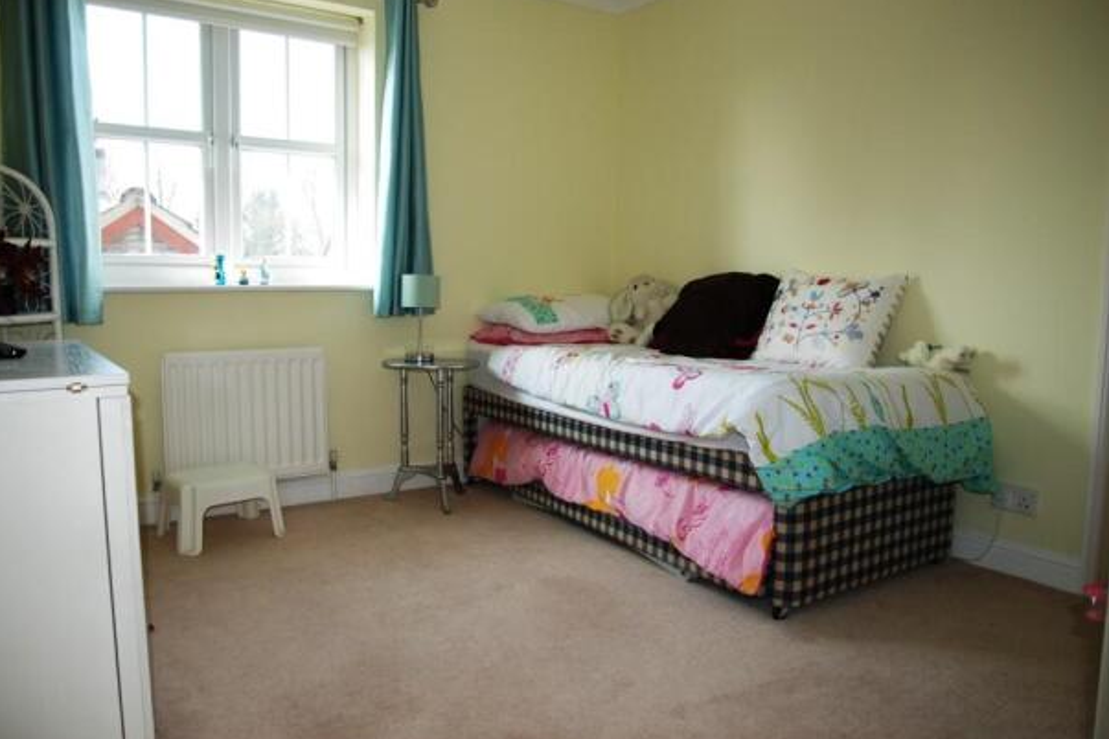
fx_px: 801
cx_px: 534
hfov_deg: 69.4
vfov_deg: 49.6
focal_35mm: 26
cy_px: 363
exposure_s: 1/100
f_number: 3.5
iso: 200
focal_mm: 16
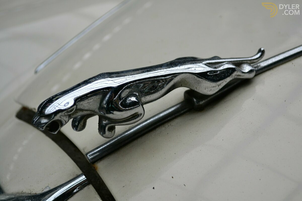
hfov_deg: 33.4
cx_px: 151
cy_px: 100
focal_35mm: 60
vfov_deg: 22.6
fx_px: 503
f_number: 5.6
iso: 320
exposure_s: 1/125
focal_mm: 40
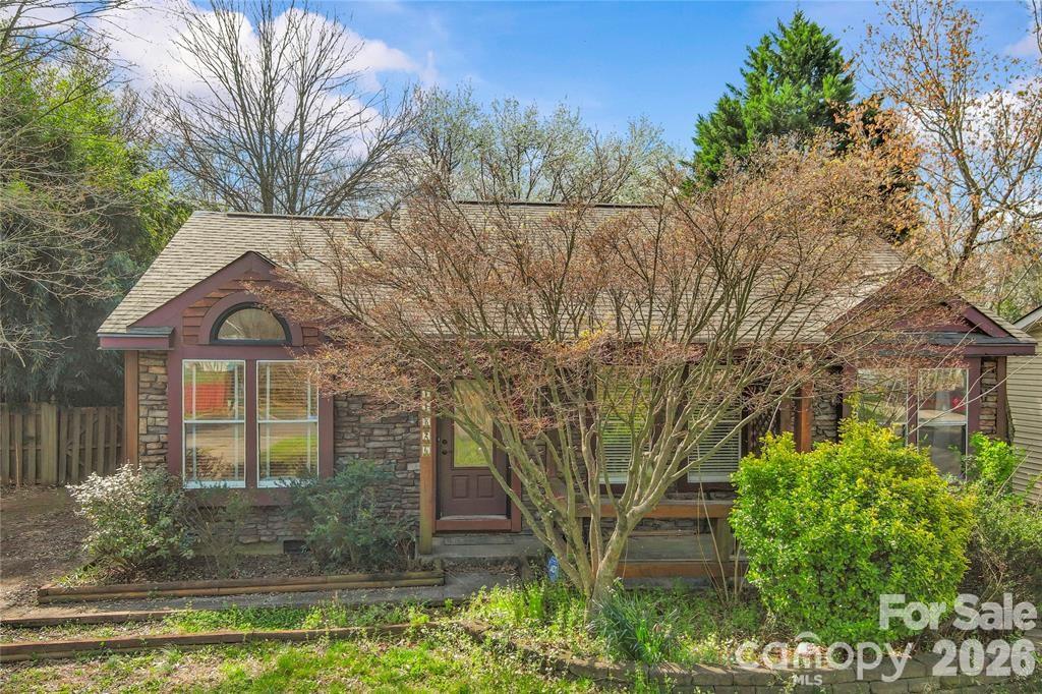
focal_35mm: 29
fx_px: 839
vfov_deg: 44.9
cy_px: 347
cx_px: 521
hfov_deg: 63.7
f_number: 2.8
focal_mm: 10.57
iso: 100
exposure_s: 1/750
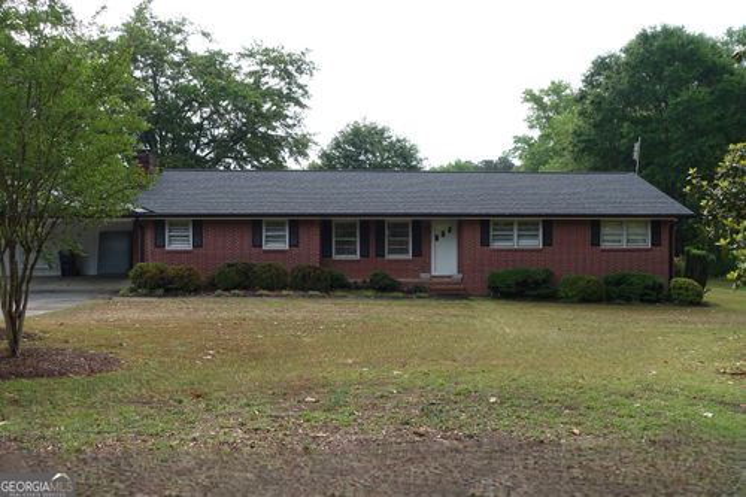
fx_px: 704
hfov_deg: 55.8
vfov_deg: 38.9
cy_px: 248
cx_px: 373
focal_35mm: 34
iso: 125
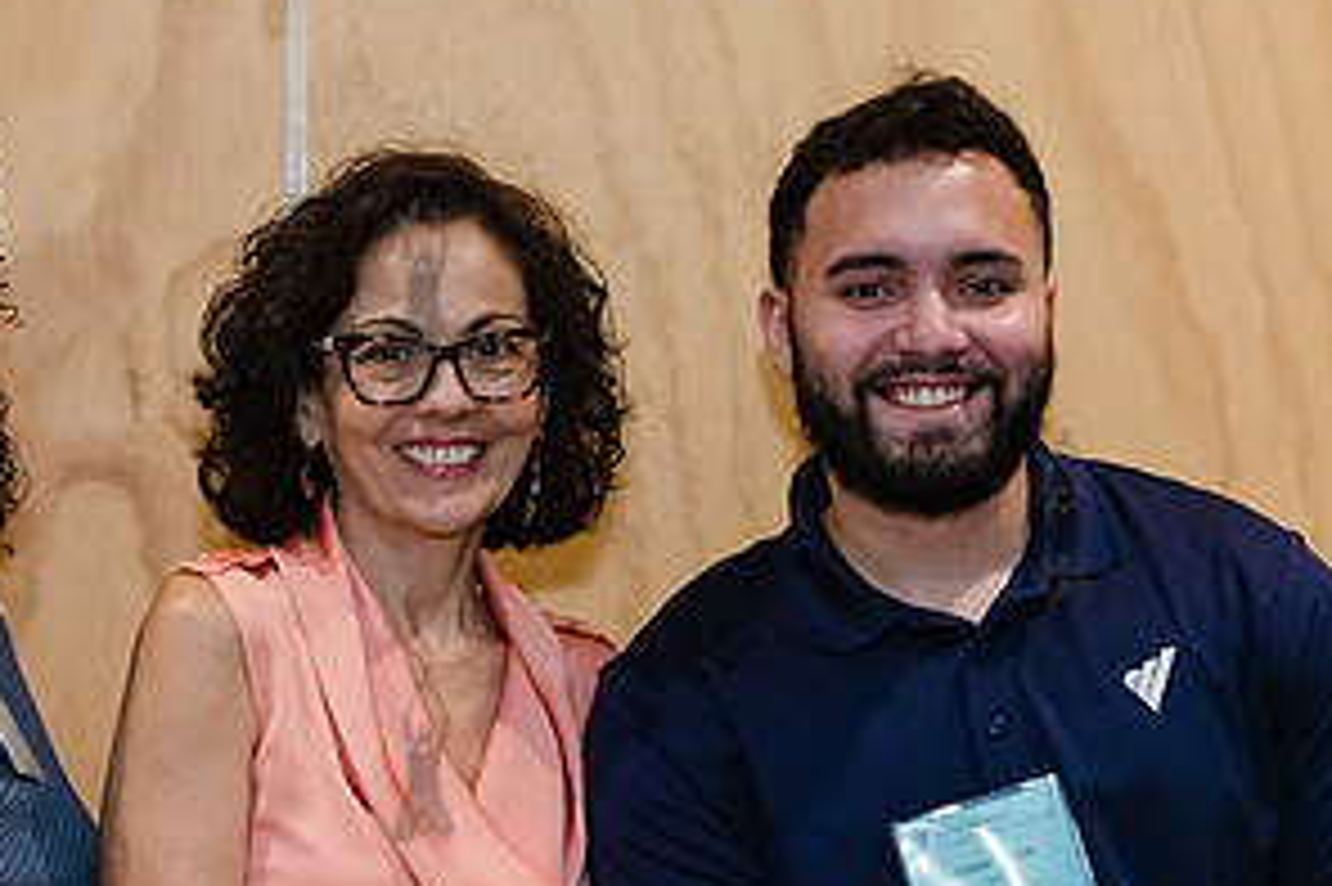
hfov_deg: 17.0
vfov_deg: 11.4
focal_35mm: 120
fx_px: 4437
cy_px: 712
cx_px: 443
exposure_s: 1/200
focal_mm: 48
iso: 2500
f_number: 4.5
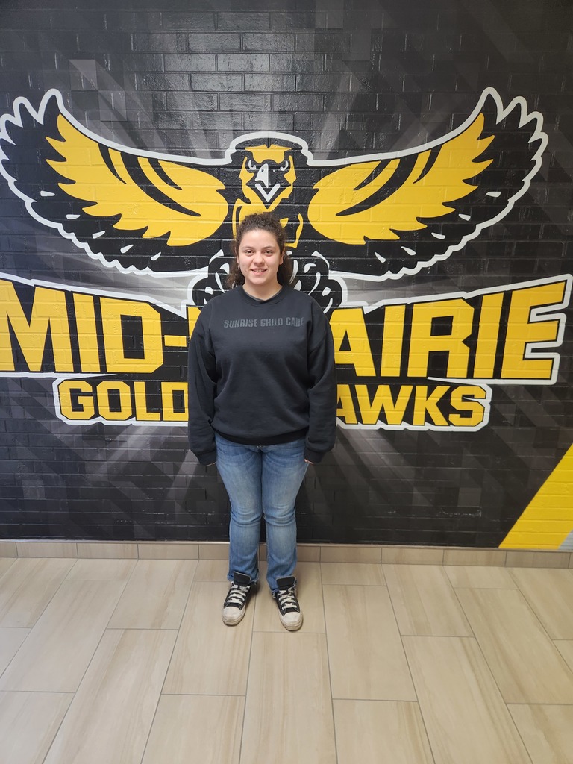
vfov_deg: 73.9
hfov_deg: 58.9
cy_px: 382
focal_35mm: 23
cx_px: 286
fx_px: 508
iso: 200
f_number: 1.8
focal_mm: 5.4
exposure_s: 1/120
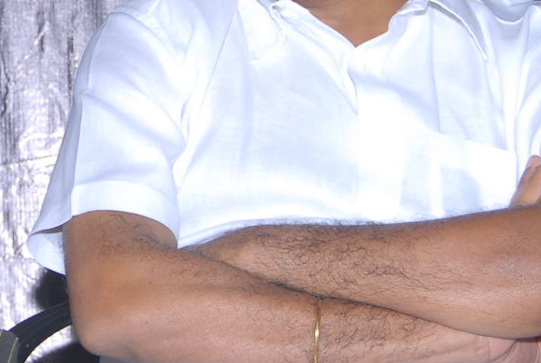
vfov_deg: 6.9
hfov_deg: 10.2
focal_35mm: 199
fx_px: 2997
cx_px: -41
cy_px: 90
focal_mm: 48
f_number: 5.6
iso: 200
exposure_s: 1/125
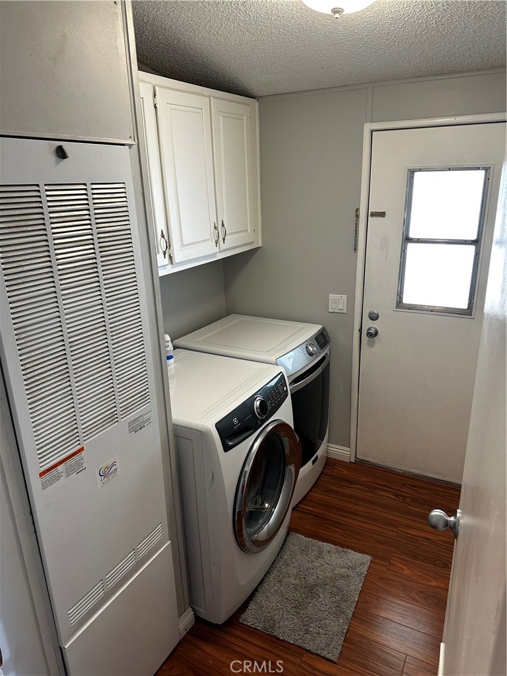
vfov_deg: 71.6
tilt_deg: -17.3
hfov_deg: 56.8
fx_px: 469
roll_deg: +2.3
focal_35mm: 24
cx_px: 254
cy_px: 338
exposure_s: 1/120
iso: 125
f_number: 1.78
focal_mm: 6.86
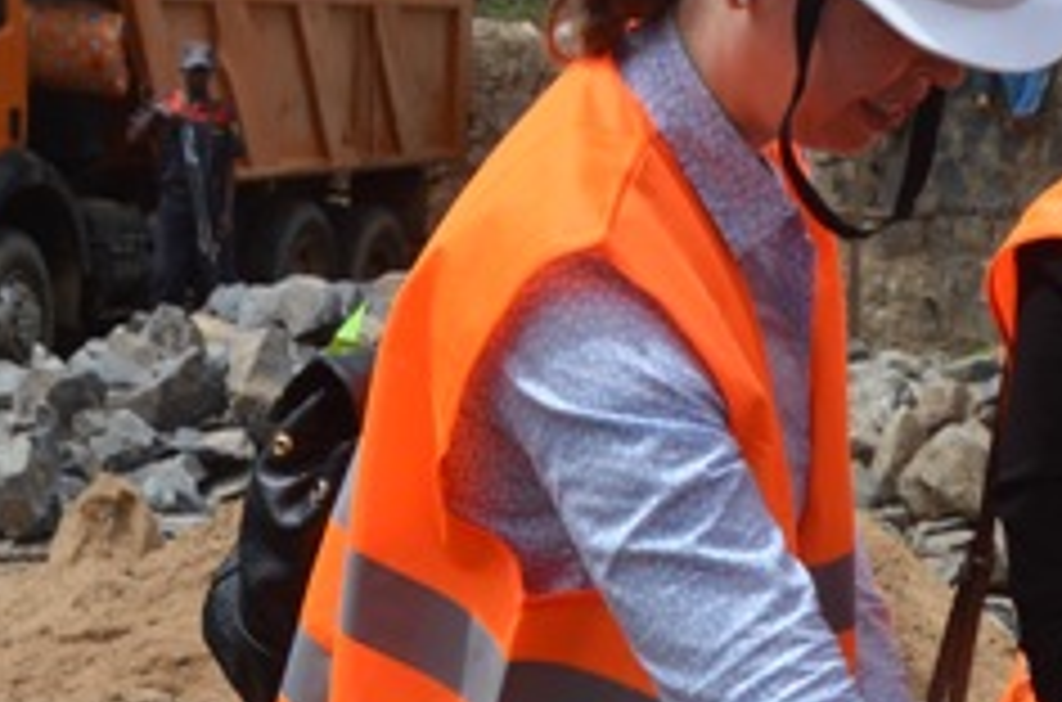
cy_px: 702
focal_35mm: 112
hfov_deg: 18.1
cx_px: 882
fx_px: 3295
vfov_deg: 12.0
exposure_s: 1/250
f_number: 8
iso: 100
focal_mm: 22
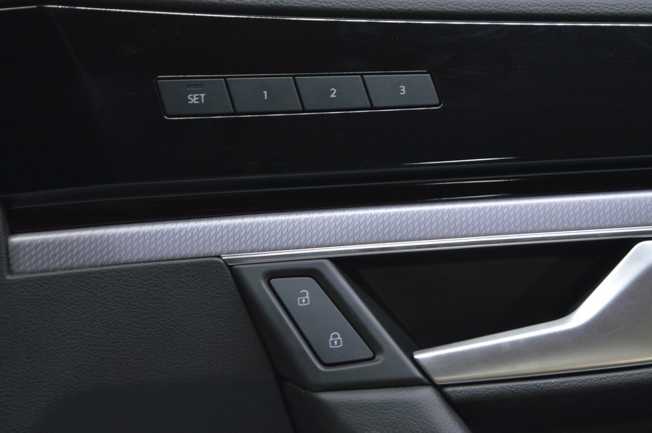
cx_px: 326
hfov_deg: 24.6
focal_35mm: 82
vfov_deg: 16.5
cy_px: 216
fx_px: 1493
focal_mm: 55
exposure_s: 1/20
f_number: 5.6
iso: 400
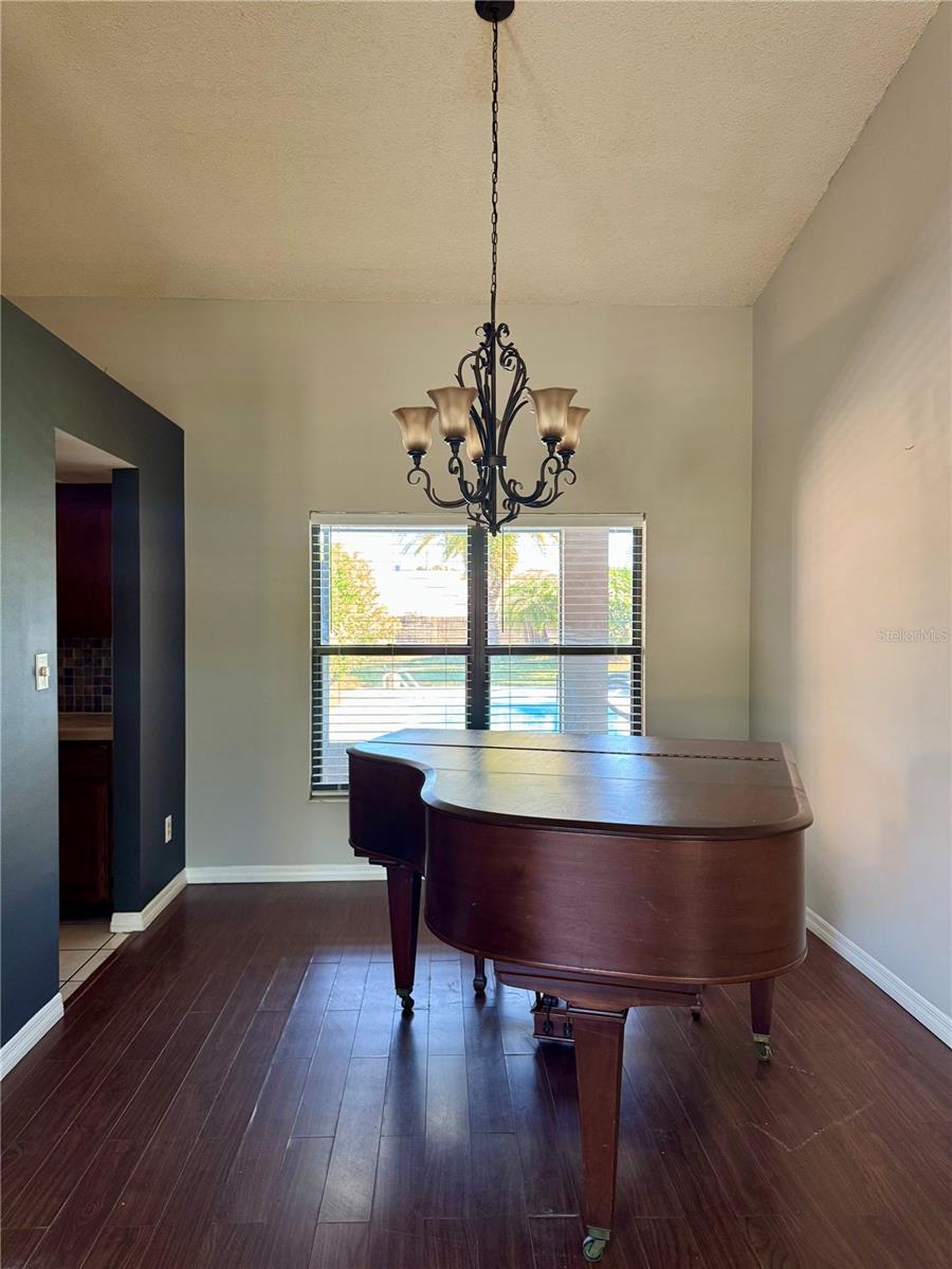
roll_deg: +0.2
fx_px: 880
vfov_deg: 71.6
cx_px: 476
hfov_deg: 56.8
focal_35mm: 24
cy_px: 634
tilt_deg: -1.2
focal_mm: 6.76
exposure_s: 1/83
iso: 200
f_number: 1.78
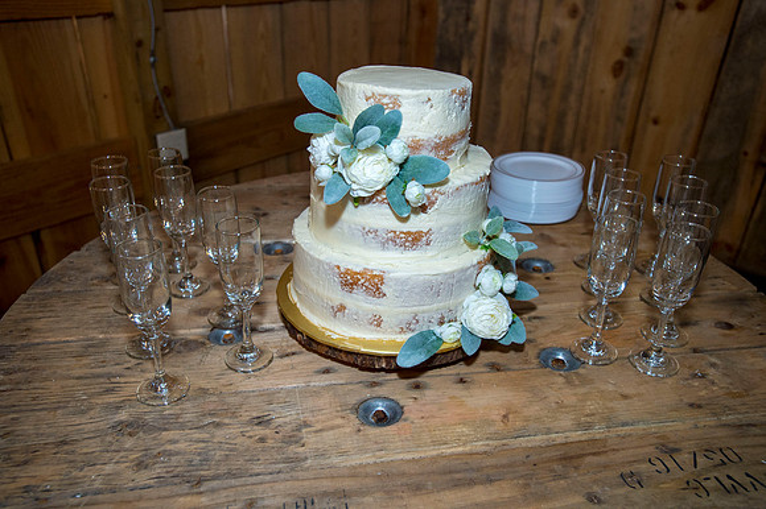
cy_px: 254
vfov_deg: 46.4
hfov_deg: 65.5
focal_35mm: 28
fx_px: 595
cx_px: 383
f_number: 4
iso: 1600
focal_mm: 28
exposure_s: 1/125
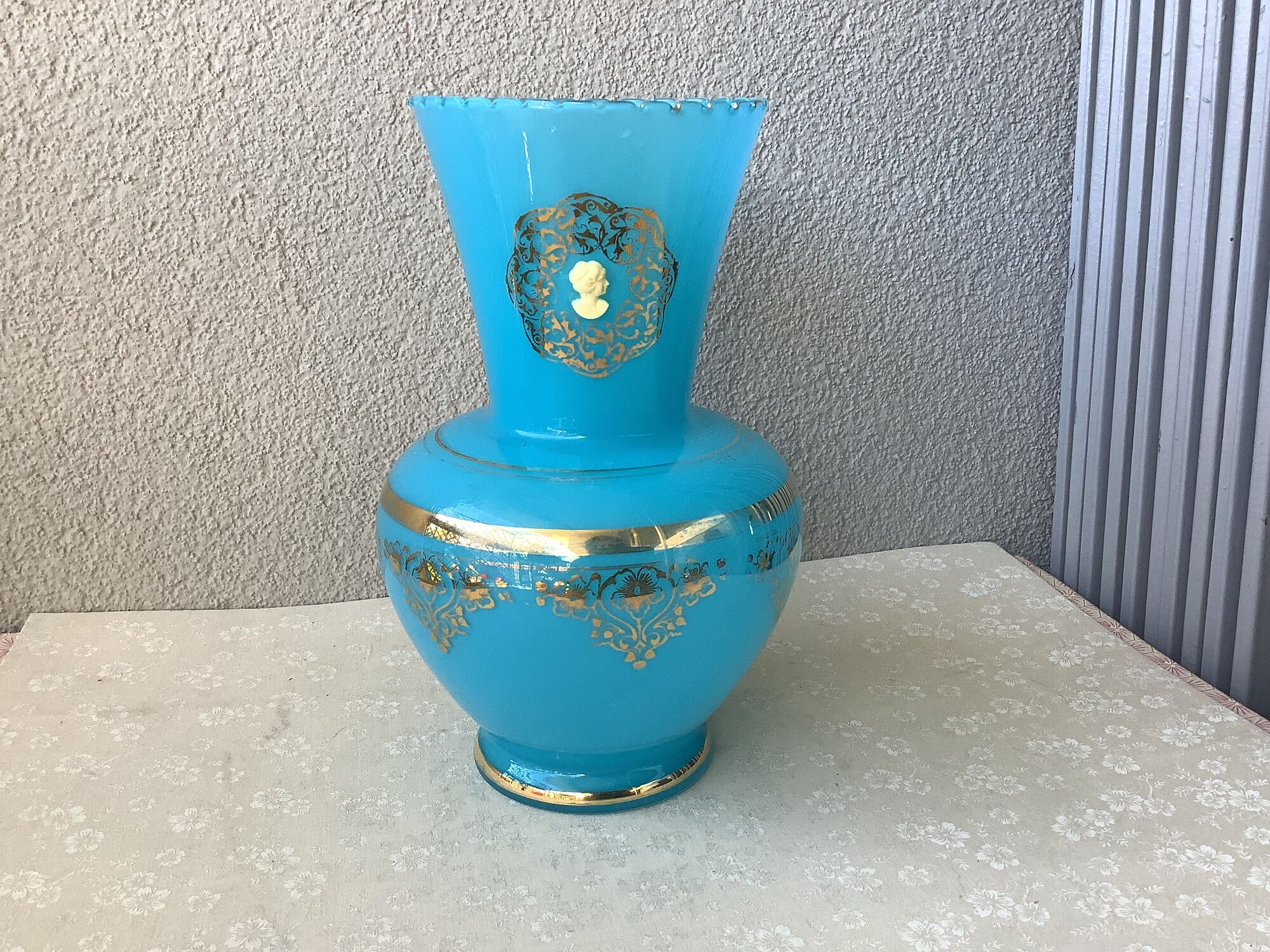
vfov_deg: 45.4
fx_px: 1137
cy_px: 476
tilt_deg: -12.5
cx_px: 635
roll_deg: +0.6
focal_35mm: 31
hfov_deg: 58.4
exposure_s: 1/120
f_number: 2.4
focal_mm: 3.3
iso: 64
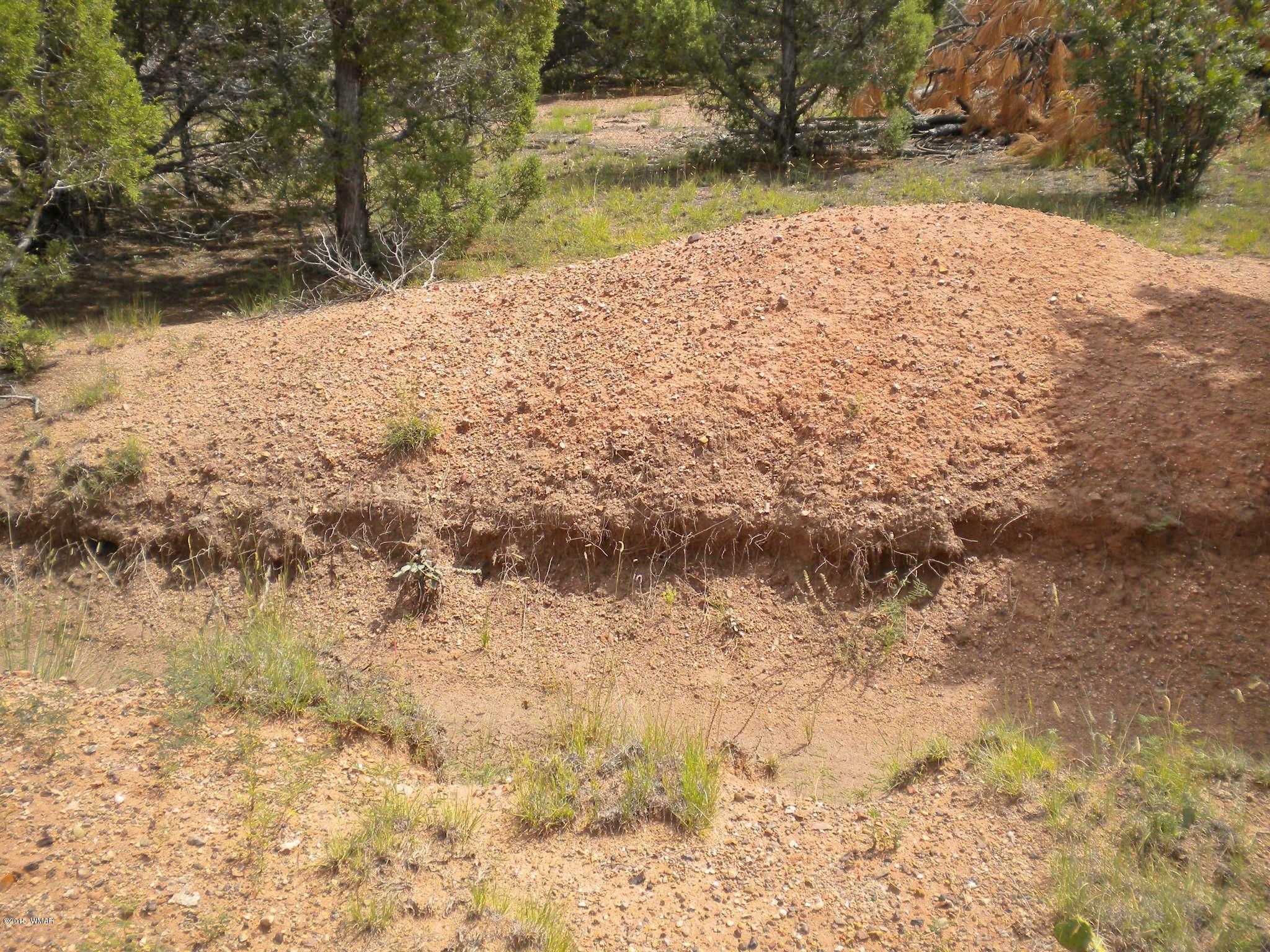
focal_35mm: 41
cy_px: 476
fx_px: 1504
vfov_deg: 35.1
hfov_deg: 45.8
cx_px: 635
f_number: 4.9
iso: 80
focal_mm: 7.4
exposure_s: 1/391
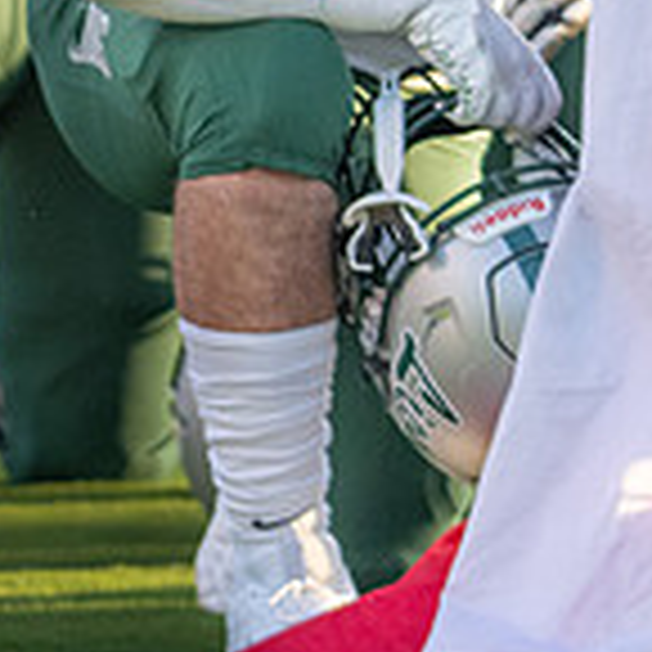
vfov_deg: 3.2
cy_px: -138
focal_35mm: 542
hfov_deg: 3.2
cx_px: -1168
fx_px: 11550
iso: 500
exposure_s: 1/1250
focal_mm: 89
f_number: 3.2
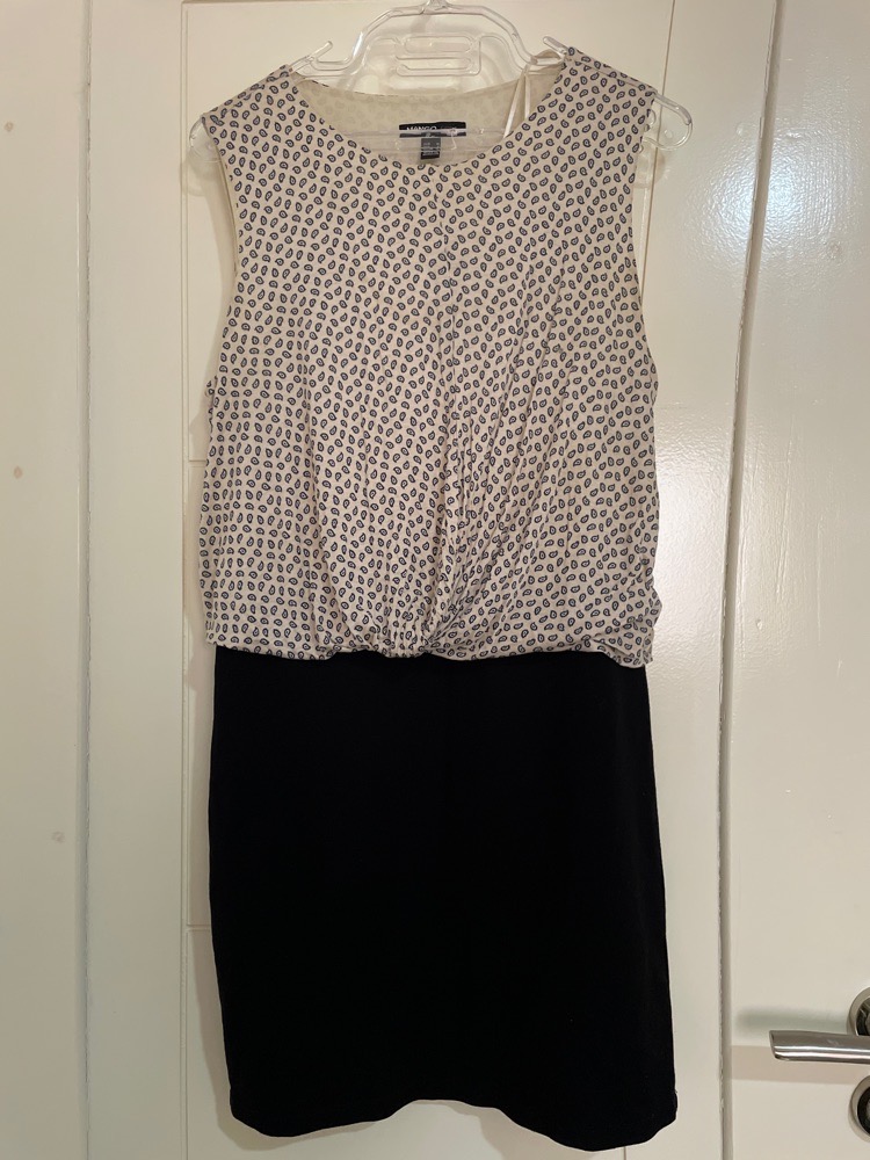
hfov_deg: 53.1
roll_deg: +0.4
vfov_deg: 67.3
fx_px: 871
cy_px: 580
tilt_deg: -0.4
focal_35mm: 26
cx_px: 435
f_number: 1.6
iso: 400
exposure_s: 1/60
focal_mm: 4.2
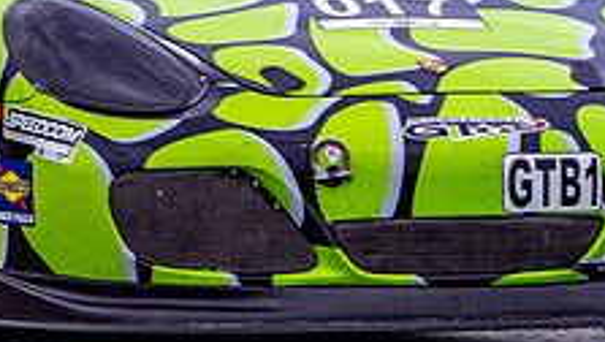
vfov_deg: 0.7
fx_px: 28875
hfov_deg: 1.2
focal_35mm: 1798
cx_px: 245
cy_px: -117
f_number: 10
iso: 400
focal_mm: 300
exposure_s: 1/400
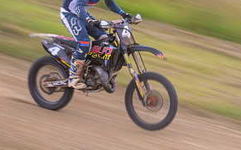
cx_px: 174
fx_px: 1418
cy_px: 64
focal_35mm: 216
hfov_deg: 9.7
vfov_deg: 6.1
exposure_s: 1/50
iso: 100
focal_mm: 70
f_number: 11
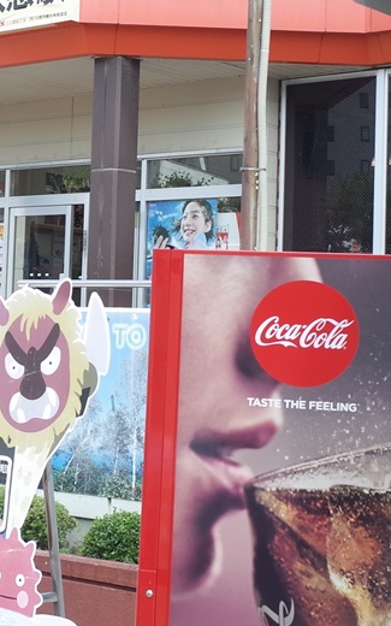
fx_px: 1534
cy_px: 254
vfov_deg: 23.0
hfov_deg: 14.1
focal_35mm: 90
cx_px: -67
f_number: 4
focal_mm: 18.3
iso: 100
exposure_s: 1/180
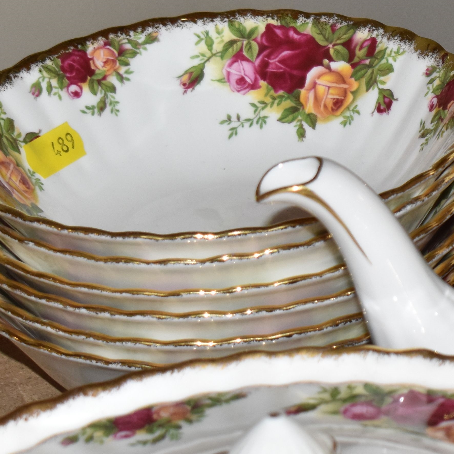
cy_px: 37
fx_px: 3072
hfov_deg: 8.3
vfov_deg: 8.4
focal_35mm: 207
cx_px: 662
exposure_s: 1/60
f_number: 8
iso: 800
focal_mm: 48
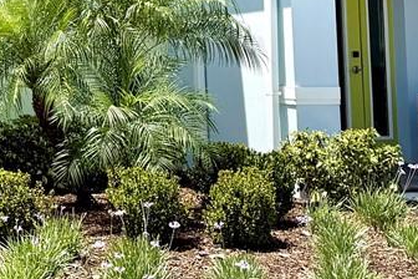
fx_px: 1382
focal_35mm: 119
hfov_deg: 16.4
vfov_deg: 11.1
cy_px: -142
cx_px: -111
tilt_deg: +7.0
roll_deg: +0.2
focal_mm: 6.76
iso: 80
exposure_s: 1/3953
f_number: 1.78
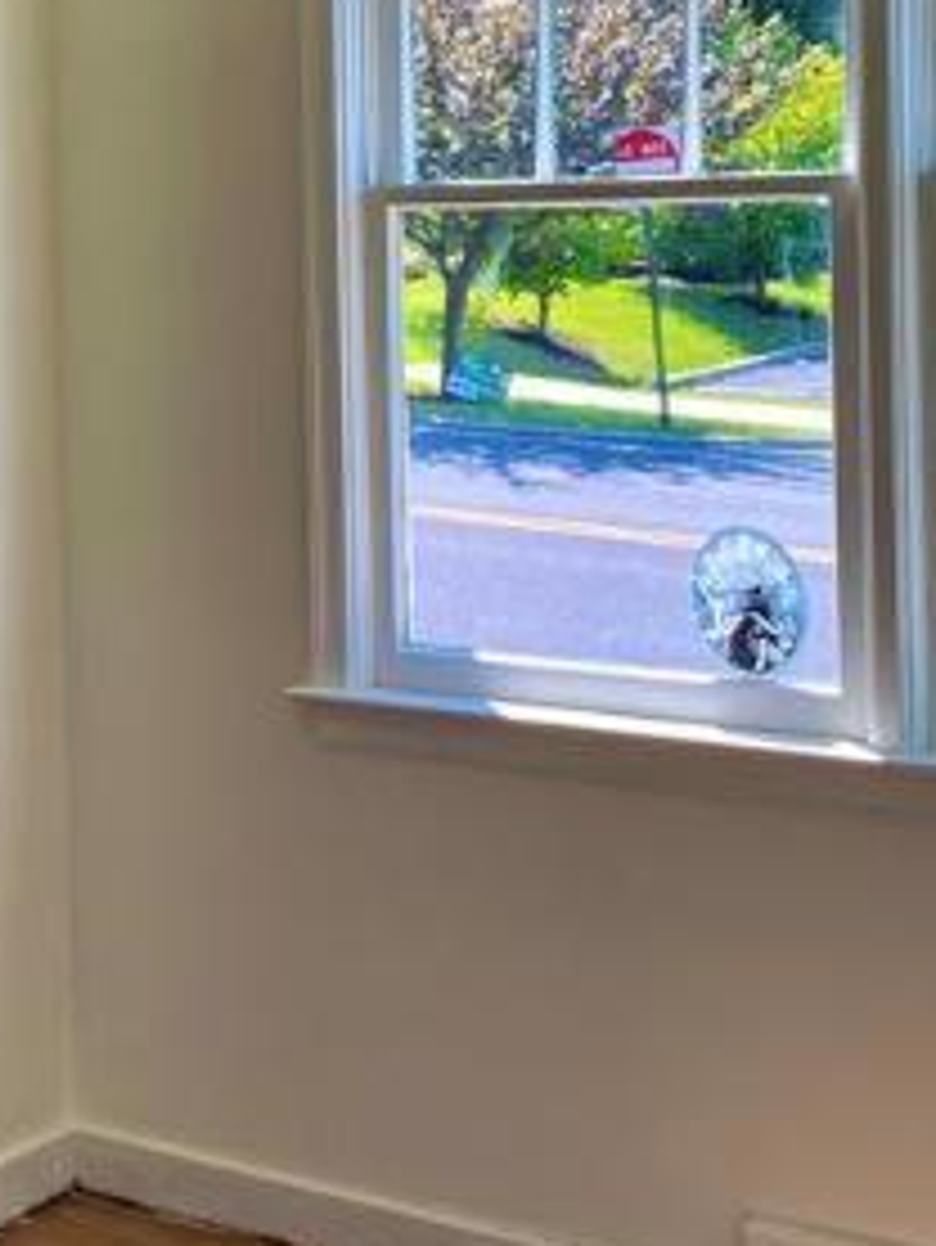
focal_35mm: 72
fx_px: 2594
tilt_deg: +1.4
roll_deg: +2.0
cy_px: 256
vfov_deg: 26.5
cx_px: 4
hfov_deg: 19.9
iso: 32
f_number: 1.8
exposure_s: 1/293
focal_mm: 4.25
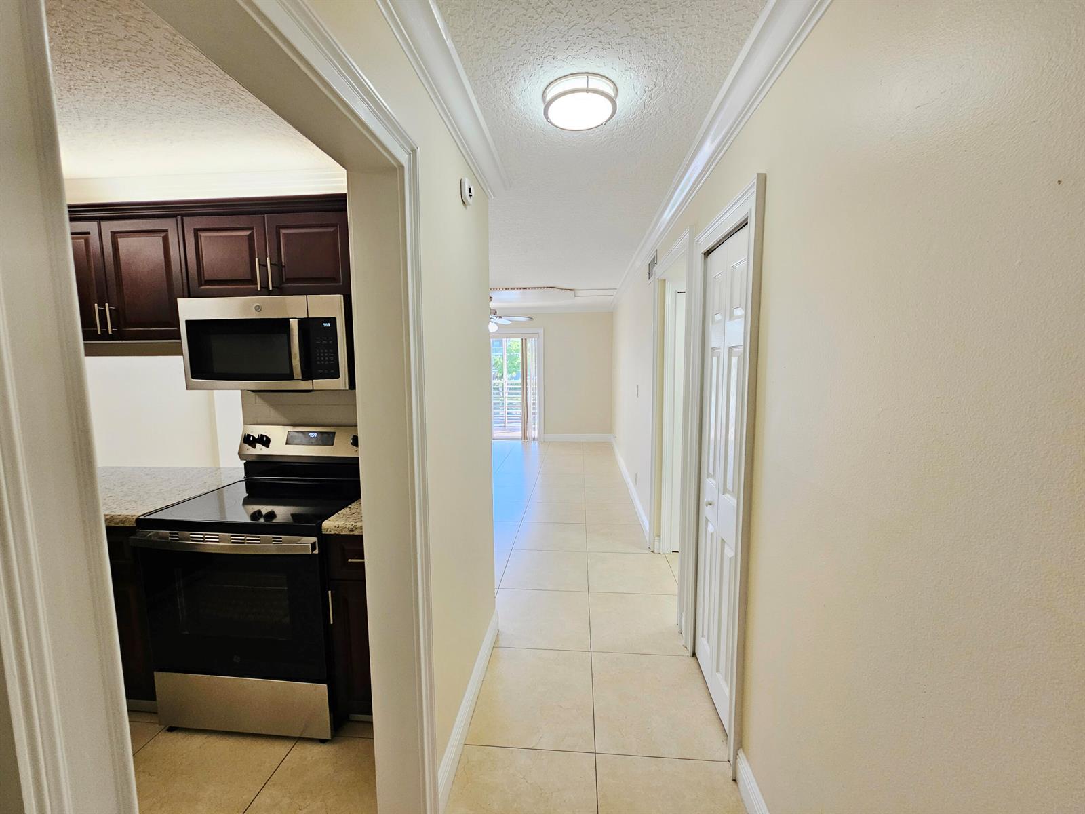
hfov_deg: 106.2
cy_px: 407
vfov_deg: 89.9
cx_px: 542
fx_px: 407
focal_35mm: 13
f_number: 2.2
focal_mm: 2.2
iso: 100
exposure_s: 1/60
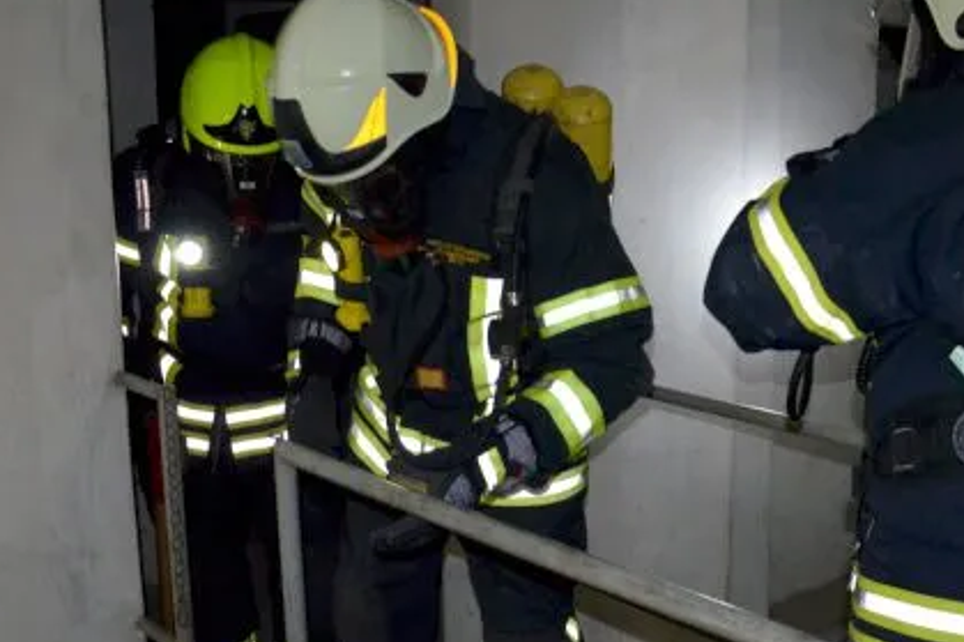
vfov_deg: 27.6
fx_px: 1305
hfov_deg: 40.3
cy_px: 324
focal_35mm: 49
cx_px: 600
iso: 3200
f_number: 3.8
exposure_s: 1/60
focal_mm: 21
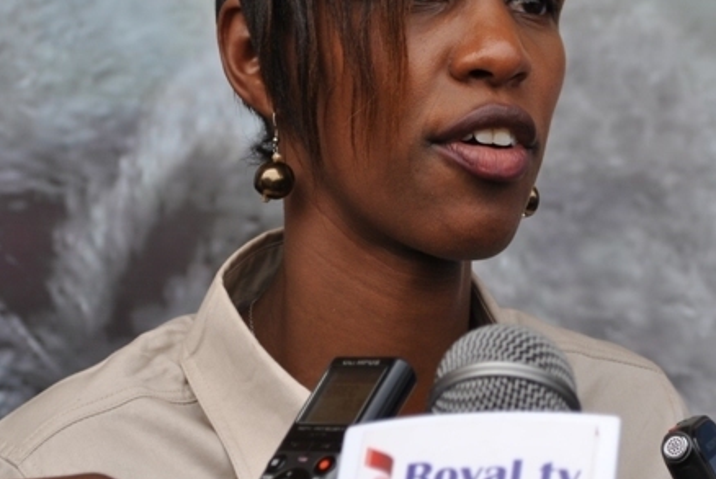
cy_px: 173
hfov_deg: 15.0
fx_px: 2727
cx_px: 402
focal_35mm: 137
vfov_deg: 10.0
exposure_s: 1/160
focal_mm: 50
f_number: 6.3
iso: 100
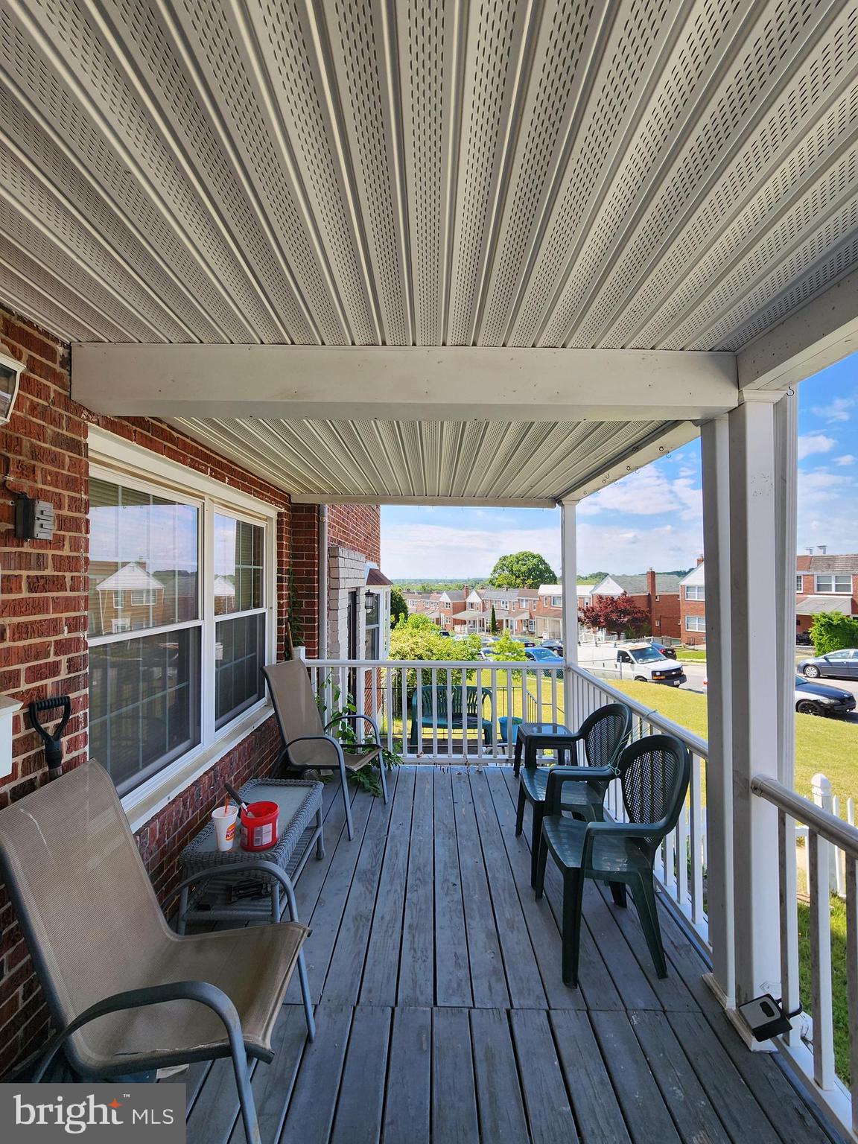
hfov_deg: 89.9
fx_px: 430
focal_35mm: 13
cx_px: 429
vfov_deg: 106.2
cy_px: 572
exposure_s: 1/679
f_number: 2.2
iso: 50
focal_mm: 2.2
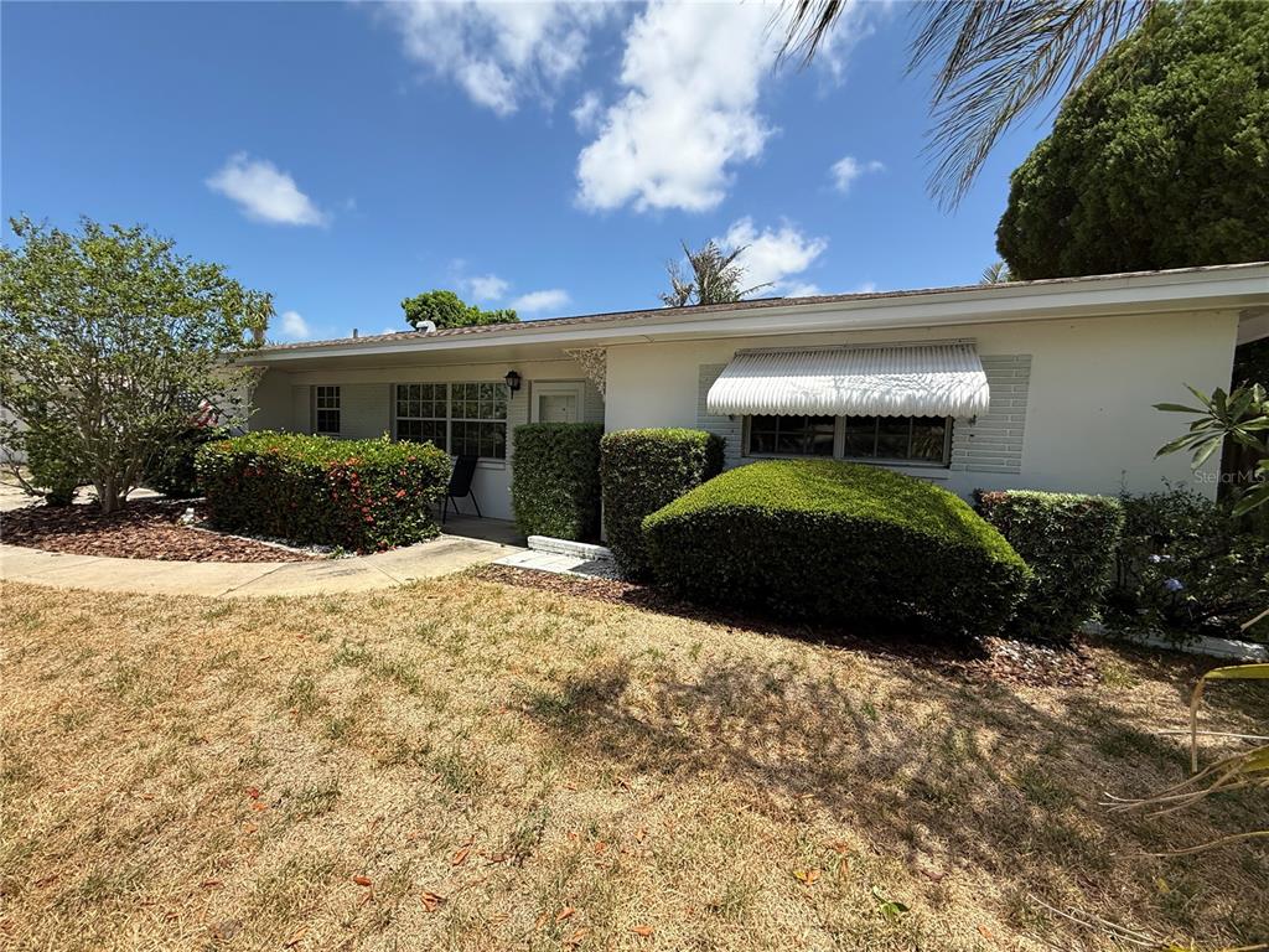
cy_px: 476
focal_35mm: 14
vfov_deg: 85.7
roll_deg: -2.2
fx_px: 513
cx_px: 634
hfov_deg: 102.1
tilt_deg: -3.7
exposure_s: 1/1848
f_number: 2.2
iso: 64
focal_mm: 2.22
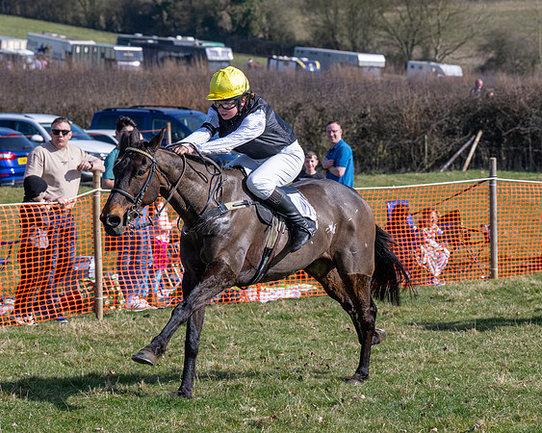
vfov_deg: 8.6
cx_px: 340
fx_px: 2876
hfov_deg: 10.8
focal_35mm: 179
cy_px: 238
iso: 200
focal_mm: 86
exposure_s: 1/1600
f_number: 5
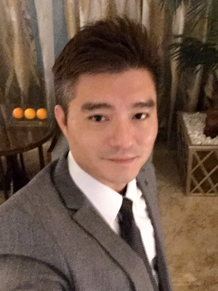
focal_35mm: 36
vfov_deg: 51.3
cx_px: 124
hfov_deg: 39.6
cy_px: 136
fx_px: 302
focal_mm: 2.65
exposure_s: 1/15
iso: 1250
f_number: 2.2
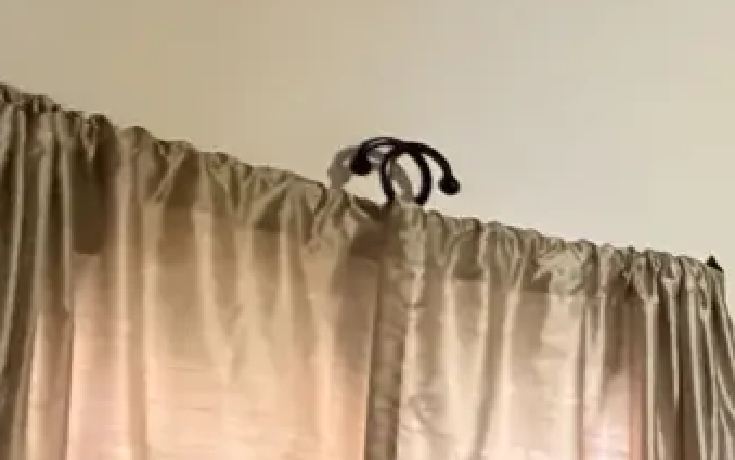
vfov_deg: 14.7
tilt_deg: -0.5
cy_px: 631
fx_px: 1683
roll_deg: -1.5
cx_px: 1485
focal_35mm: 84
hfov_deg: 17.4
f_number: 2.2
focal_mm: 2.22
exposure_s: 1/60
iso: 800
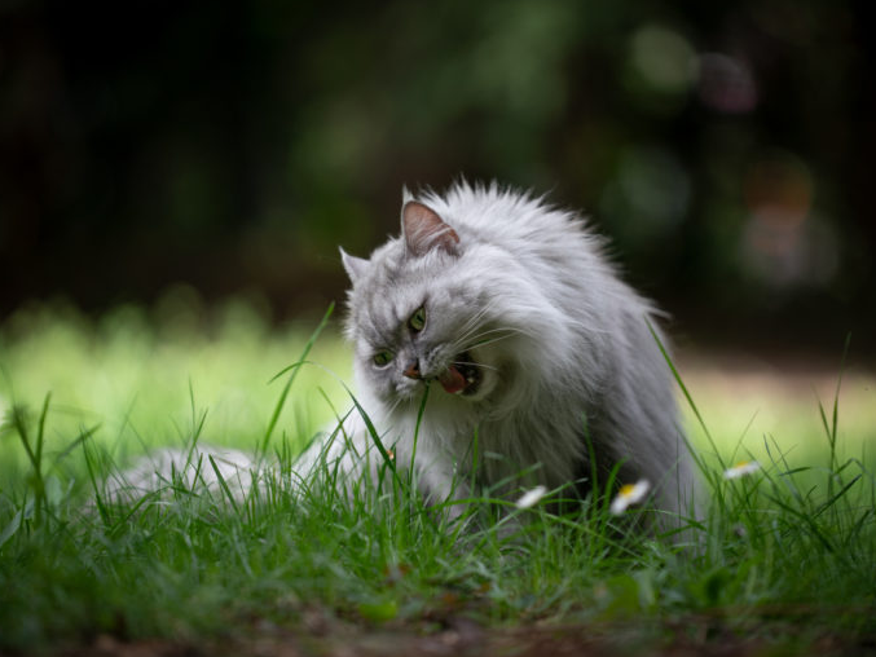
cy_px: 328
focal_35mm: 218
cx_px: 448
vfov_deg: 6.8
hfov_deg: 9.1
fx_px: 5518
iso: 400
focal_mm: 200
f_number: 2.8
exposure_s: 1/500
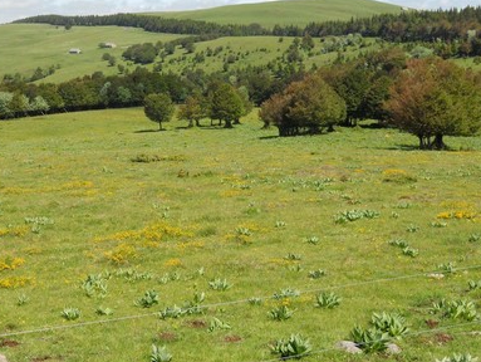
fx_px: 751
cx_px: 206
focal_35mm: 54
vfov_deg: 27.1
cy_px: 178
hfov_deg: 35.4
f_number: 3.4
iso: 80
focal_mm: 8.3
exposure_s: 1/640
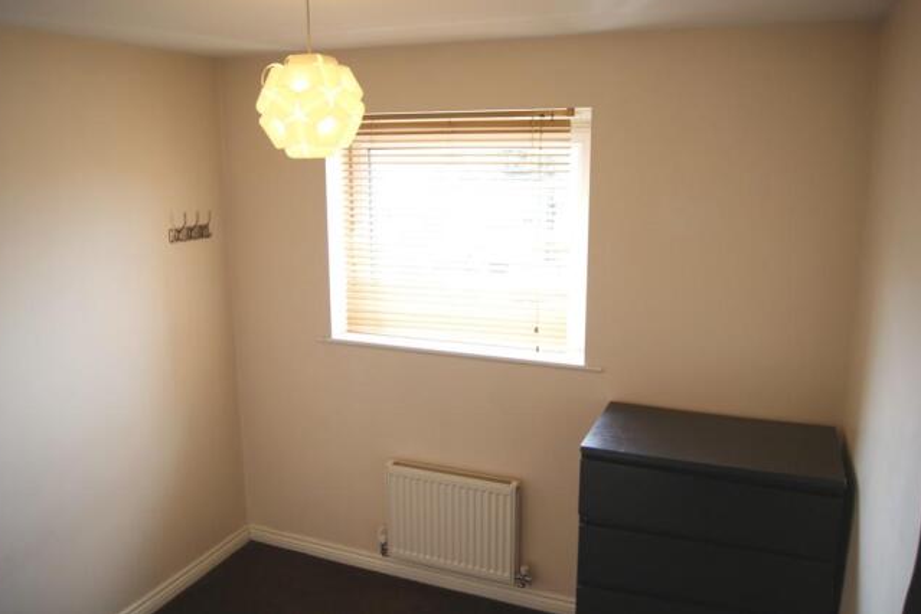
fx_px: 1023
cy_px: 303
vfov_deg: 33.4
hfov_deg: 48.5
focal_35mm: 40
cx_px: 451
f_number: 4.5
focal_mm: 26
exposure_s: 1/50
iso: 125
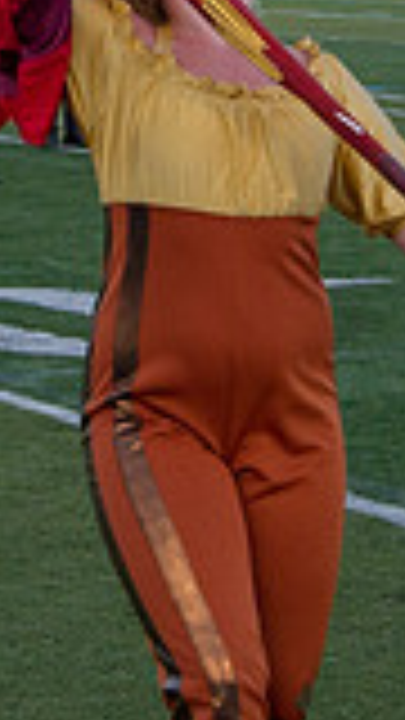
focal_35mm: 187
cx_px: 187
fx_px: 3570
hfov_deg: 6.5
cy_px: 107
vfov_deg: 11.5
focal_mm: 32
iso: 640
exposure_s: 1/250
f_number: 8
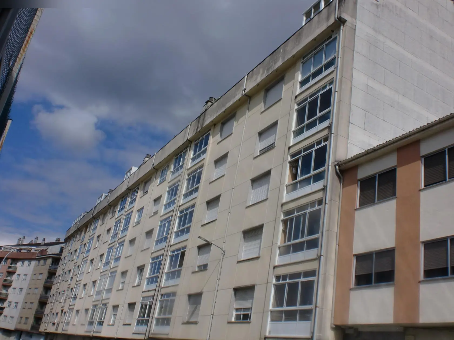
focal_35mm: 35
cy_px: 170
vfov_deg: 40.7
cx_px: 227
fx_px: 459
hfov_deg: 52.6
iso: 64
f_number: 5.6
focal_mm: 6.3
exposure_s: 1/1250
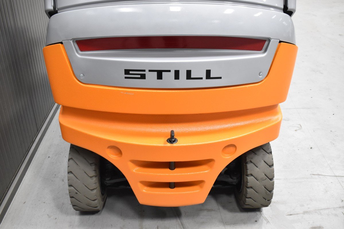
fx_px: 344
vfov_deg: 36.9
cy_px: 114
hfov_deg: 53.1
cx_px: 172
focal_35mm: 36
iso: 1600
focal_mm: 24
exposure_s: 1/40
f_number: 4.5
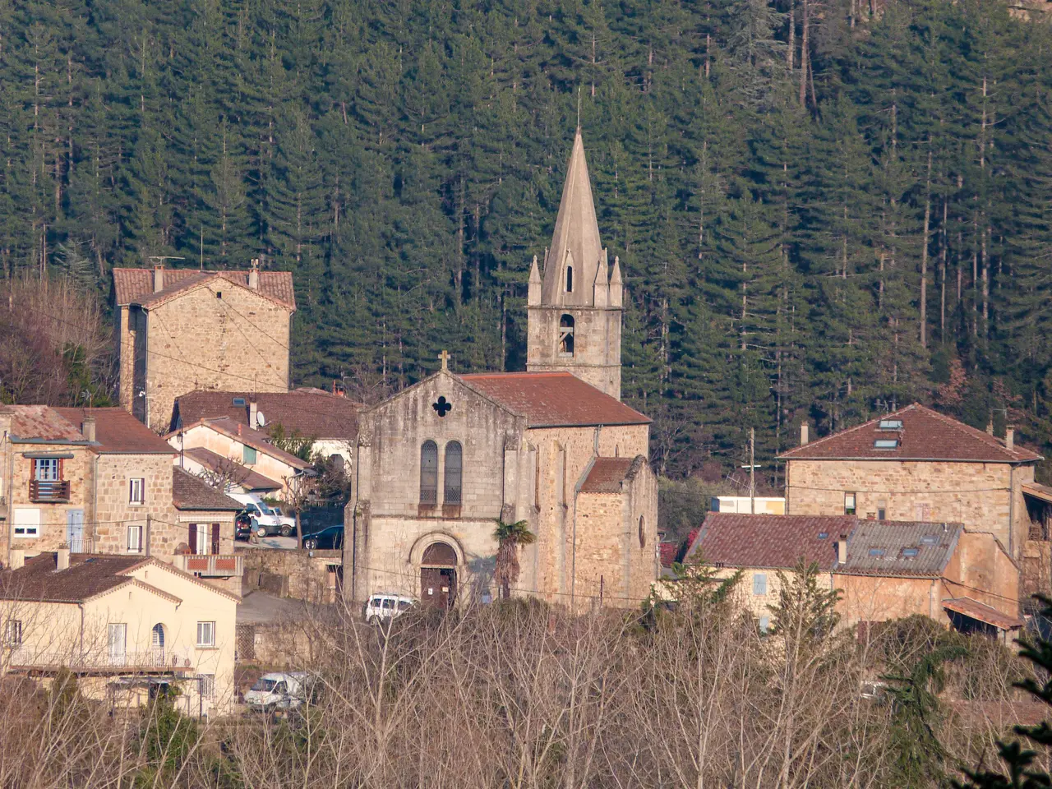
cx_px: 526
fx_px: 18234
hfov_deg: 3.3
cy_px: 394
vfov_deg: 2.5
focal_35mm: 600
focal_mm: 108
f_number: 5.2
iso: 100
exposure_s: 1/250
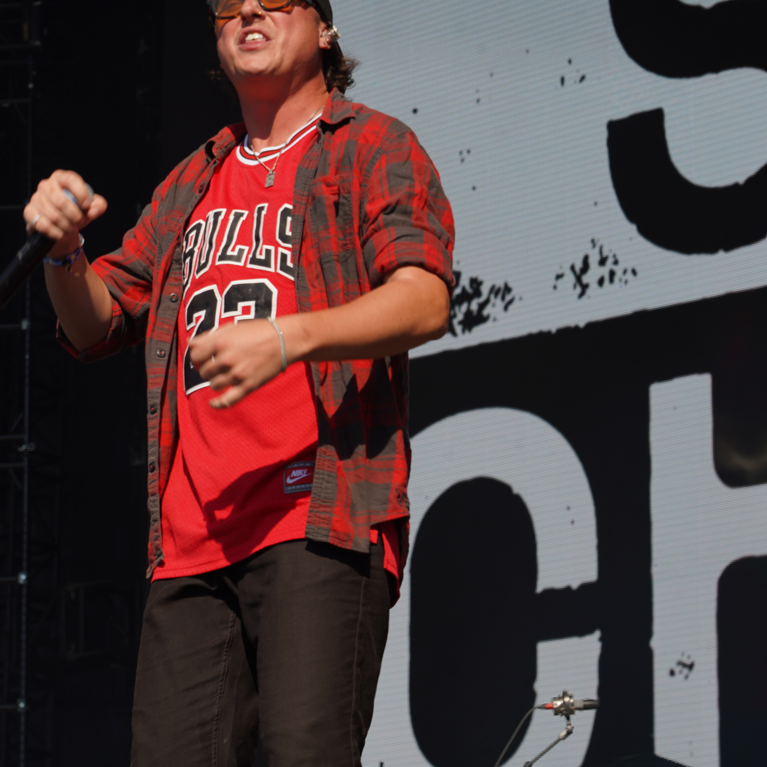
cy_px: 383
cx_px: 277
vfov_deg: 13.0
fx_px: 3359
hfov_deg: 13.0
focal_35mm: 134
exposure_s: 1/400
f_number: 8
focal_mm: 105
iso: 100
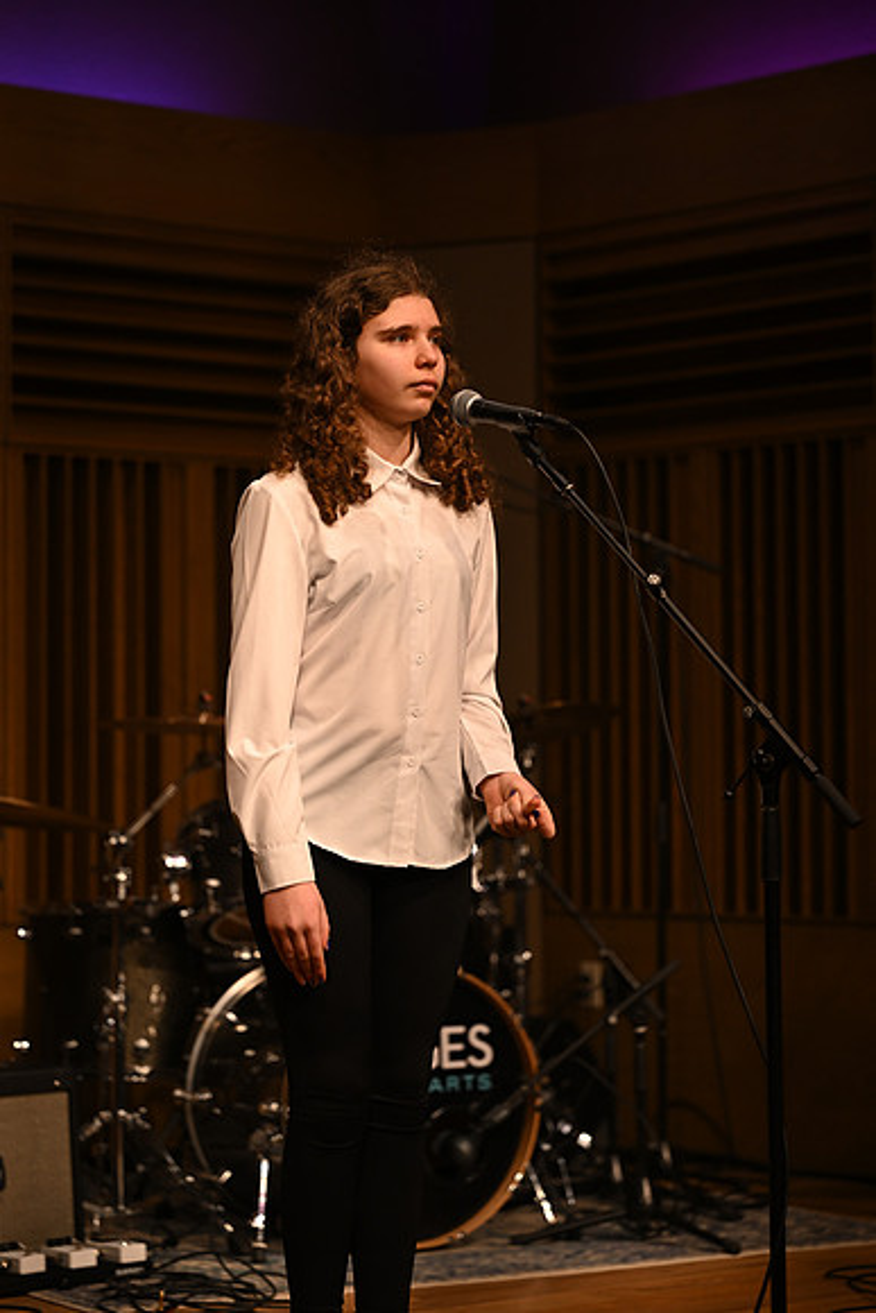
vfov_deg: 22.1
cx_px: 438
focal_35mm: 92
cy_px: 656
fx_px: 3356
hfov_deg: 14.9
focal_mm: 92
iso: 800
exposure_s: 1/400
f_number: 2.8
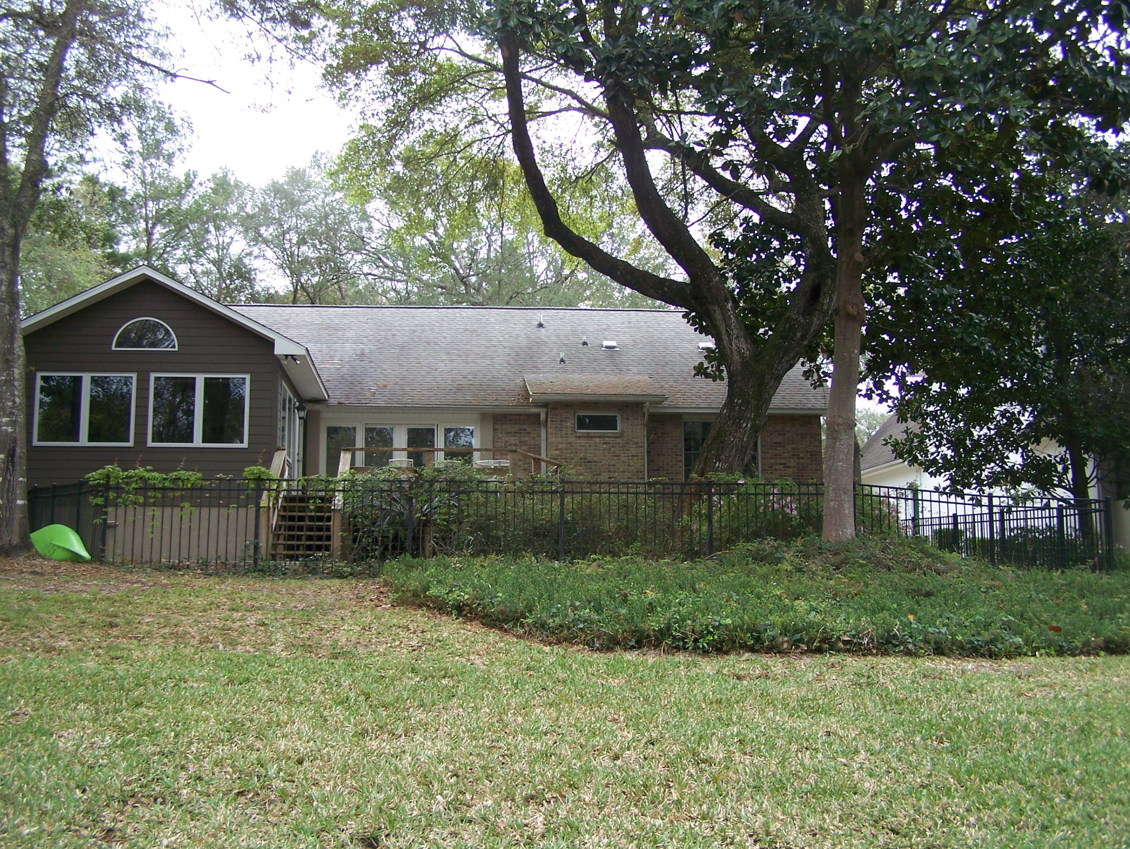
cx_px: 565
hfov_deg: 48.9
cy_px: 424
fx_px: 1241
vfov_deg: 37.8
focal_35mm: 38
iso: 80
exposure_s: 1/320
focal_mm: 6.3
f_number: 2.8
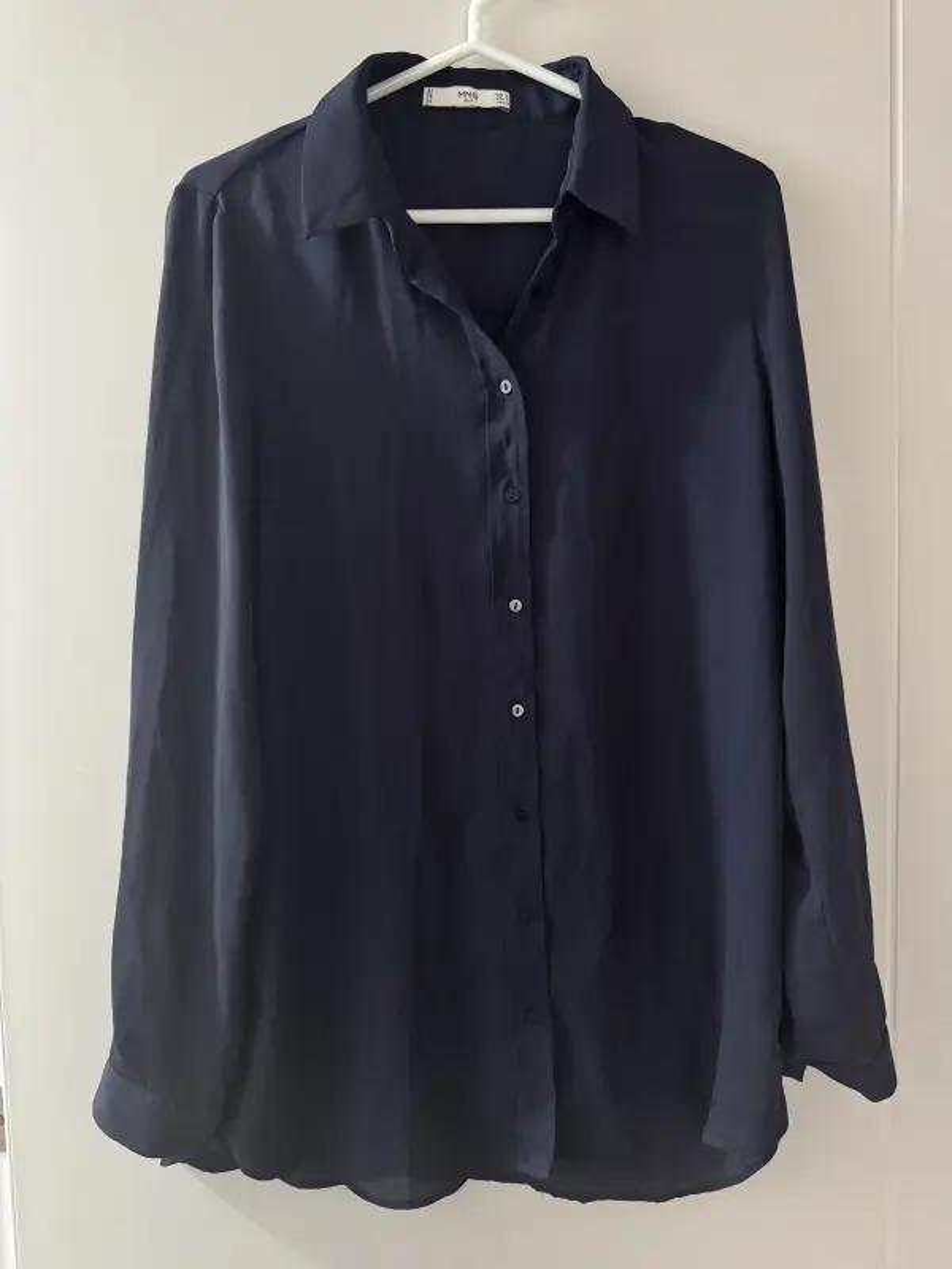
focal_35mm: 24
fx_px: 880
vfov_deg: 71.6
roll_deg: +1.0
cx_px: 476
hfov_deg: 56.8
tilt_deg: -3.8
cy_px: 634
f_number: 1.78
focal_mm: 6.76
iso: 800
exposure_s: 1/53
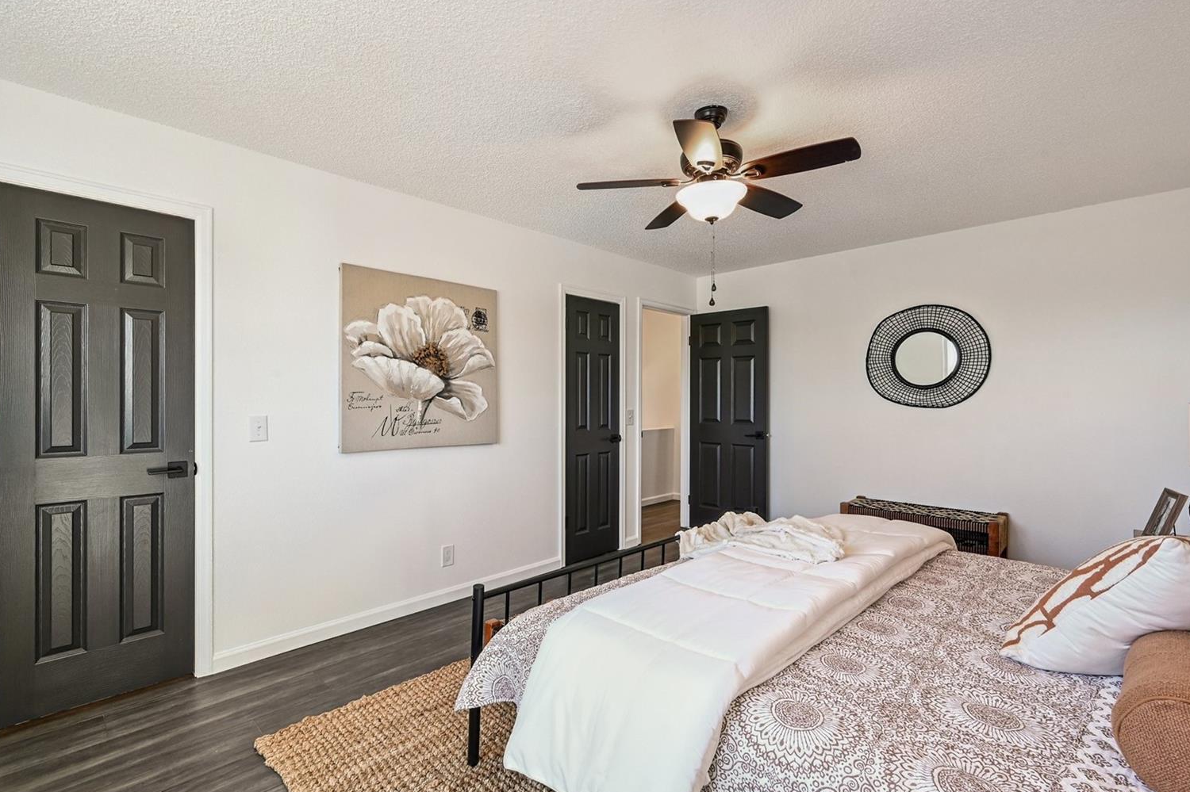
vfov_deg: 71.9
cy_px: 402
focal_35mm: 17
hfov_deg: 94.9
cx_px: 578
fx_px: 546
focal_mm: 15.5
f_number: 10
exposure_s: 1/6
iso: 400
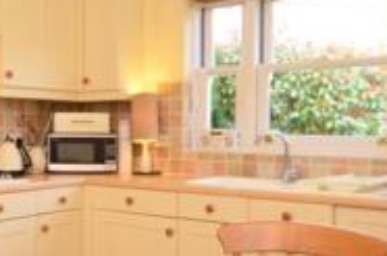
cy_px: 127
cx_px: 54
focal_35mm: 53
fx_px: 568
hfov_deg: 35.8
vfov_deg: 25.4
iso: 200
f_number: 5
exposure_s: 1/30
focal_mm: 10
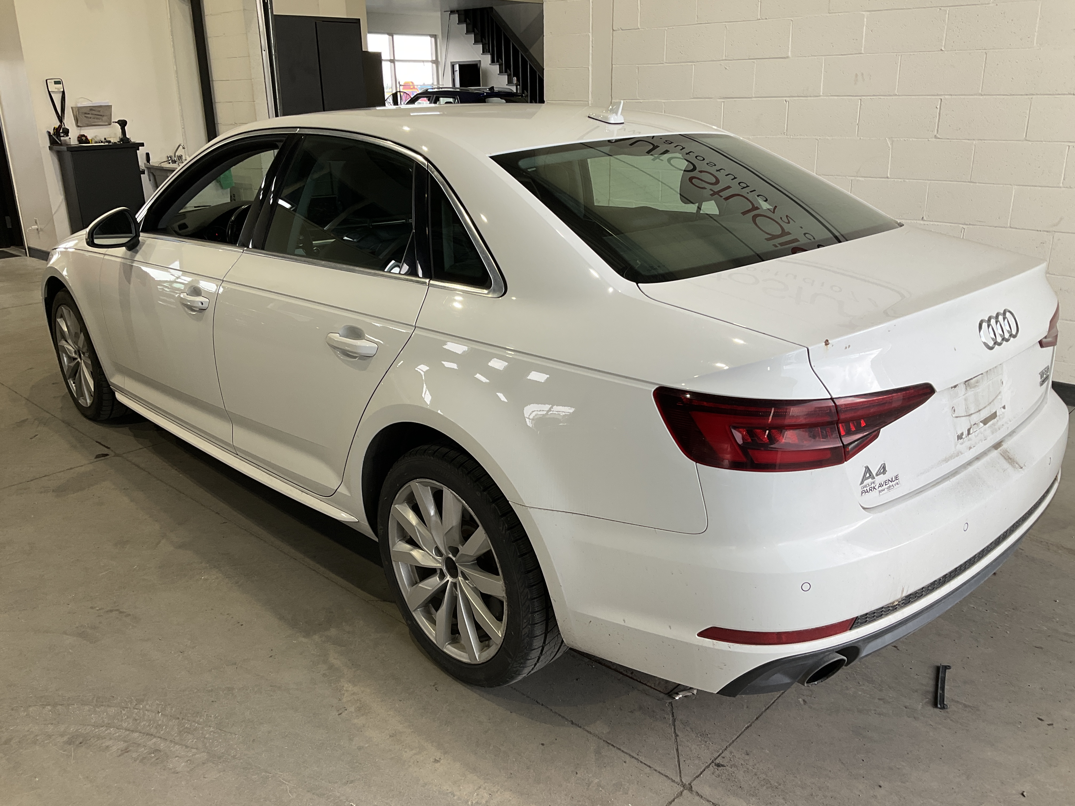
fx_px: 901
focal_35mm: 29
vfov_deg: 48.2
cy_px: 403
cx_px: 538
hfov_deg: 61.7
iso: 32
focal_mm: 3
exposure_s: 1/122
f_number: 1.8
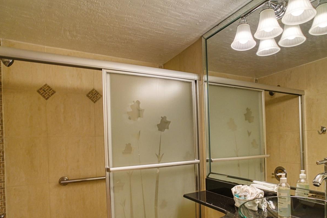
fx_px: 218
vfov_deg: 52.4
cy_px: 141
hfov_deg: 73.5
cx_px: 181
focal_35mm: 24
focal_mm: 18
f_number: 4.5
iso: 400
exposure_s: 1/200
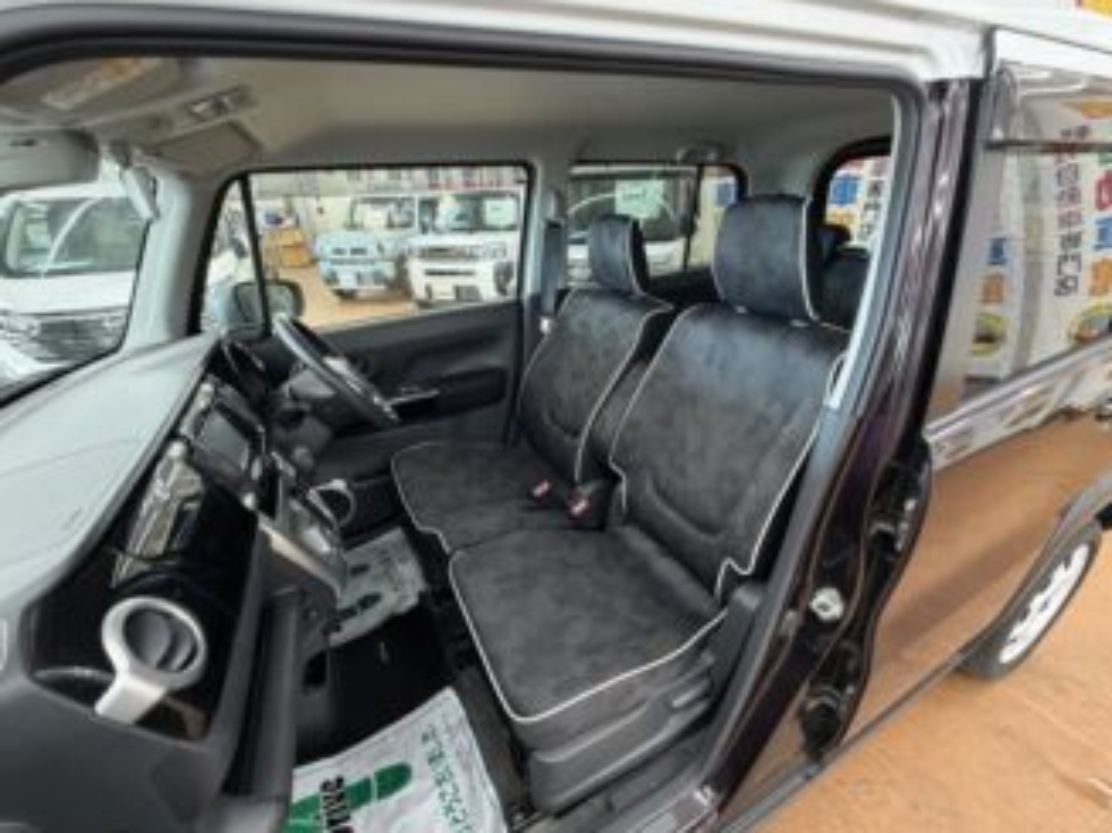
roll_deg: +2.5
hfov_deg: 98.1
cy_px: 437
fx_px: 482
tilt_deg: -25.6
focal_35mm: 15
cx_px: 588
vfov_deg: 81.7
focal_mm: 2.22
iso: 320
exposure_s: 1/50
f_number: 2.2
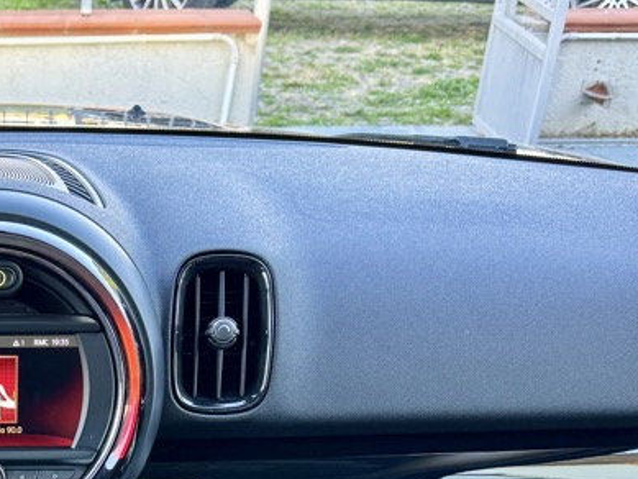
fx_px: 1327
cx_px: -71
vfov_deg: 18.9
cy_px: 627
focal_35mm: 72
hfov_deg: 25.1
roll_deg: +1.0
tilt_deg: -31.0
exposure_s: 1/51
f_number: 1.78
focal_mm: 6.76
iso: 200
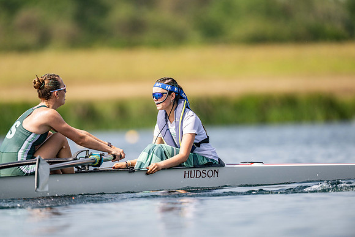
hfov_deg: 3.4
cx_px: 178
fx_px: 5918
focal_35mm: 600
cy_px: 118
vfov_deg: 2.3
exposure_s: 1/2500
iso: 160
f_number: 4
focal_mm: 600
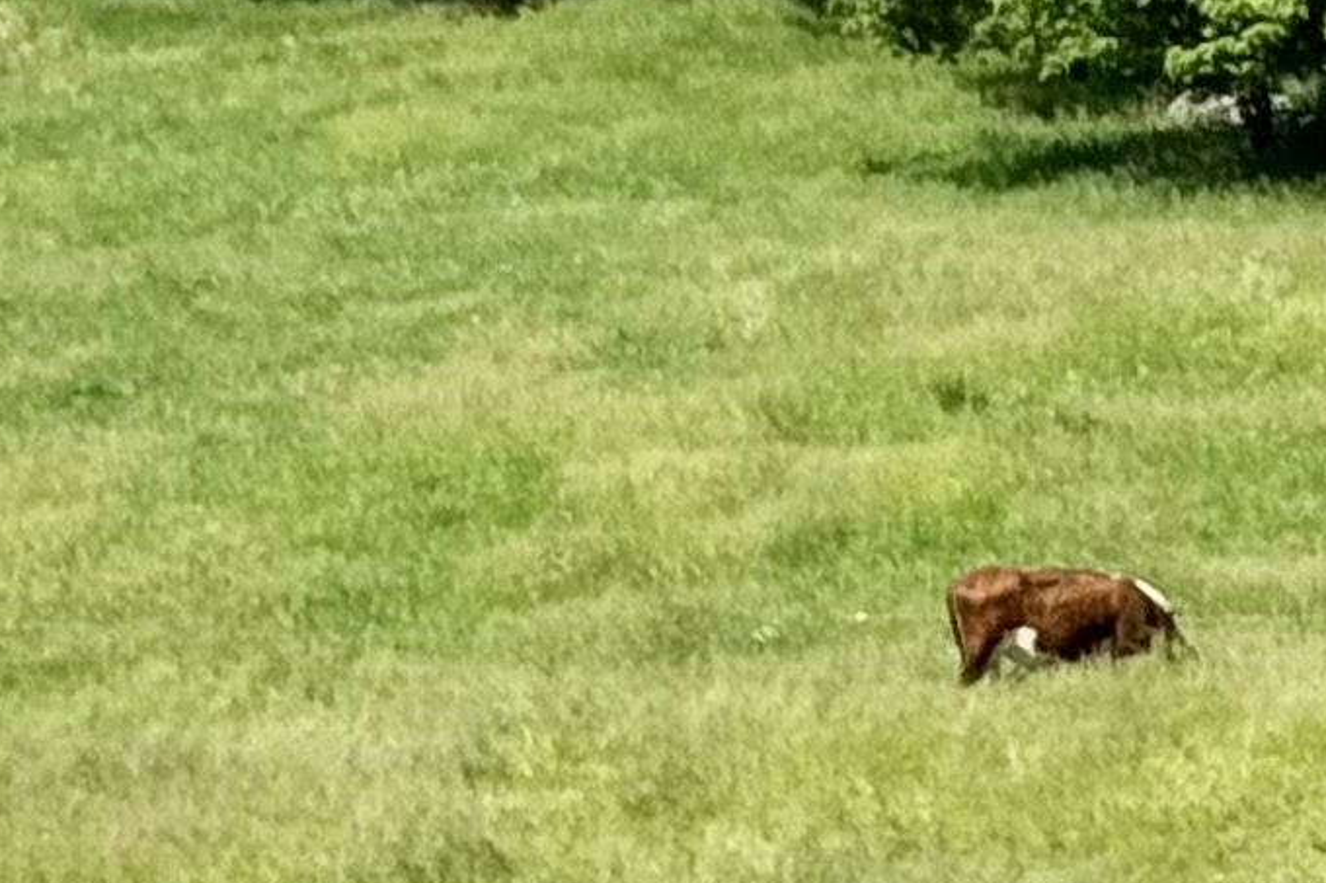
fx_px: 10899
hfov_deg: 6.7
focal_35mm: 296
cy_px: 8
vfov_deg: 4.6
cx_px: 2839
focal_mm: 6.76
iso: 64
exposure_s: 1/3817
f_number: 1.78
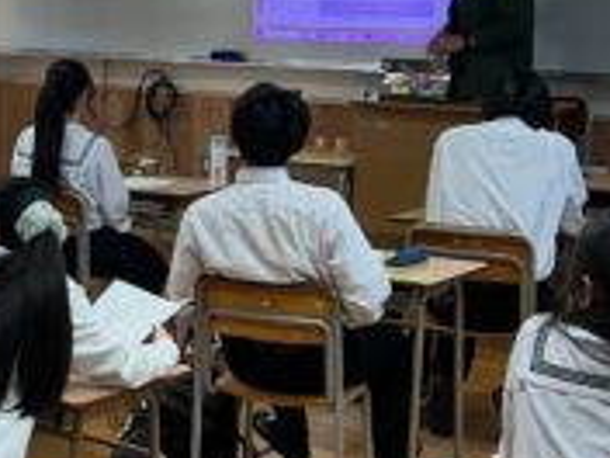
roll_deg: +0.8
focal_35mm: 93
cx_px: -232
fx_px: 1639
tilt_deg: -6.4
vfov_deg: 15.8
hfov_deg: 19.1
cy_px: 130
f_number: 1.8
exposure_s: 1/50
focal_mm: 3
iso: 40
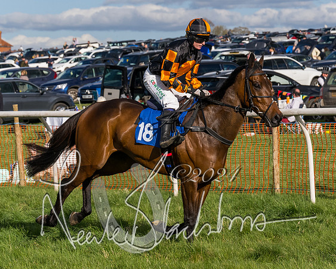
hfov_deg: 11.5
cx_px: 215
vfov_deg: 9.2
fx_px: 1671
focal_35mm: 168
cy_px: 113
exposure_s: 1/3200
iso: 400
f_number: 5
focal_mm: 70
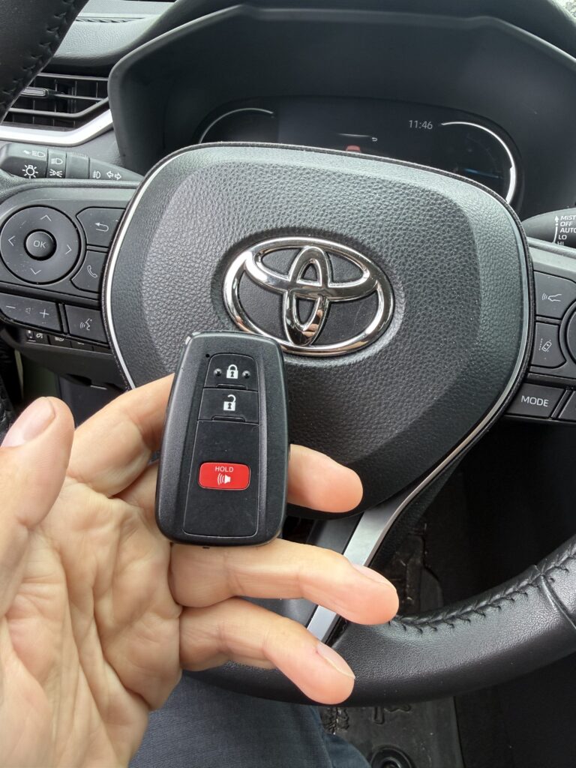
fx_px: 532
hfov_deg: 56.8
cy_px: 384
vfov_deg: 71.6
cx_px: 288
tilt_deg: -29.3
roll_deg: -1.9
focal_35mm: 24
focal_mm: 2.22
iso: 64
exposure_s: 1/99
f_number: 2.2
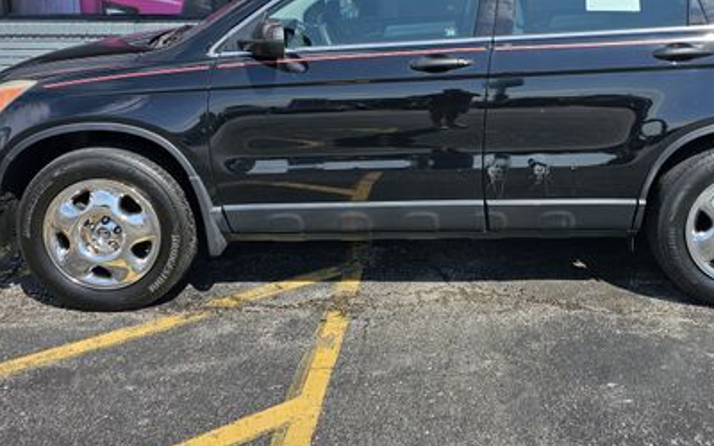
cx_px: 455
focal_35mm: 39
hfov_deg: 49.8
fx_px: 759
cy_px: 84
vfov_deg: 31.8
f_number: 1.7
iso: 10
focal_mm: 6.3
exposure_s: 1/812
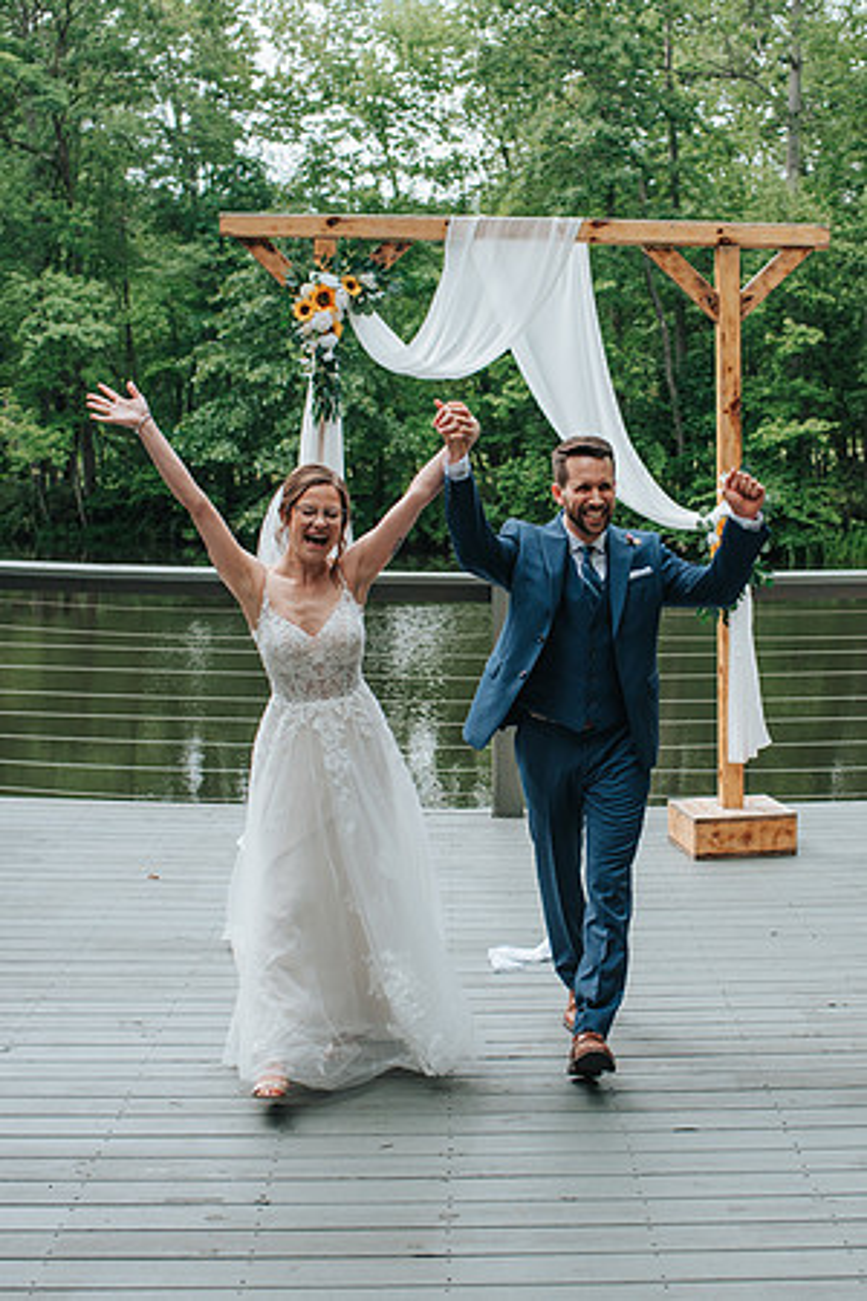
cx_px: 546
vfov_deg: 37.4
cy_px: 648
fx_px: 1922
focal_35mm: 53
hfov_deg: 25.3
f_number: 3.5
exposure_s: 1/800
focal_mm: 35
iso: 220
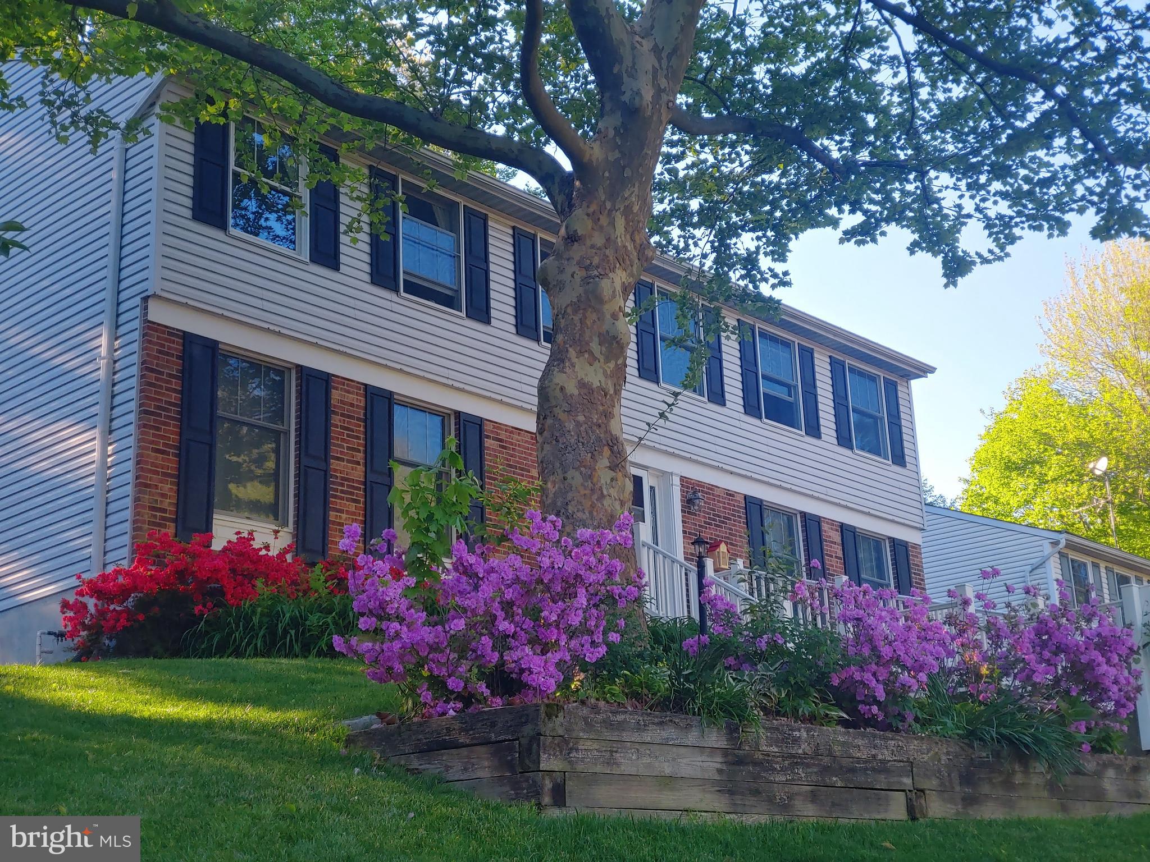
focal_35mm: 50
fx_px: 1661
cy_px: 431
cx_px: 575
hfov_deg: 38.2
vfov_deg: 29.1
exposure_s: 1/60
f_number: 2.4
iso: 50
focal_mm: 5.88
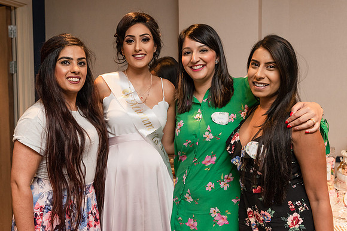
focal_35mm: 41
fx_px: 398
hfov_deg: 47.0
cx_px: 153
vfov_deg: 32.4
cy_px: 110
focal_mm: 36
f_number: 4
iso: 2000
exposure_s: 1/160
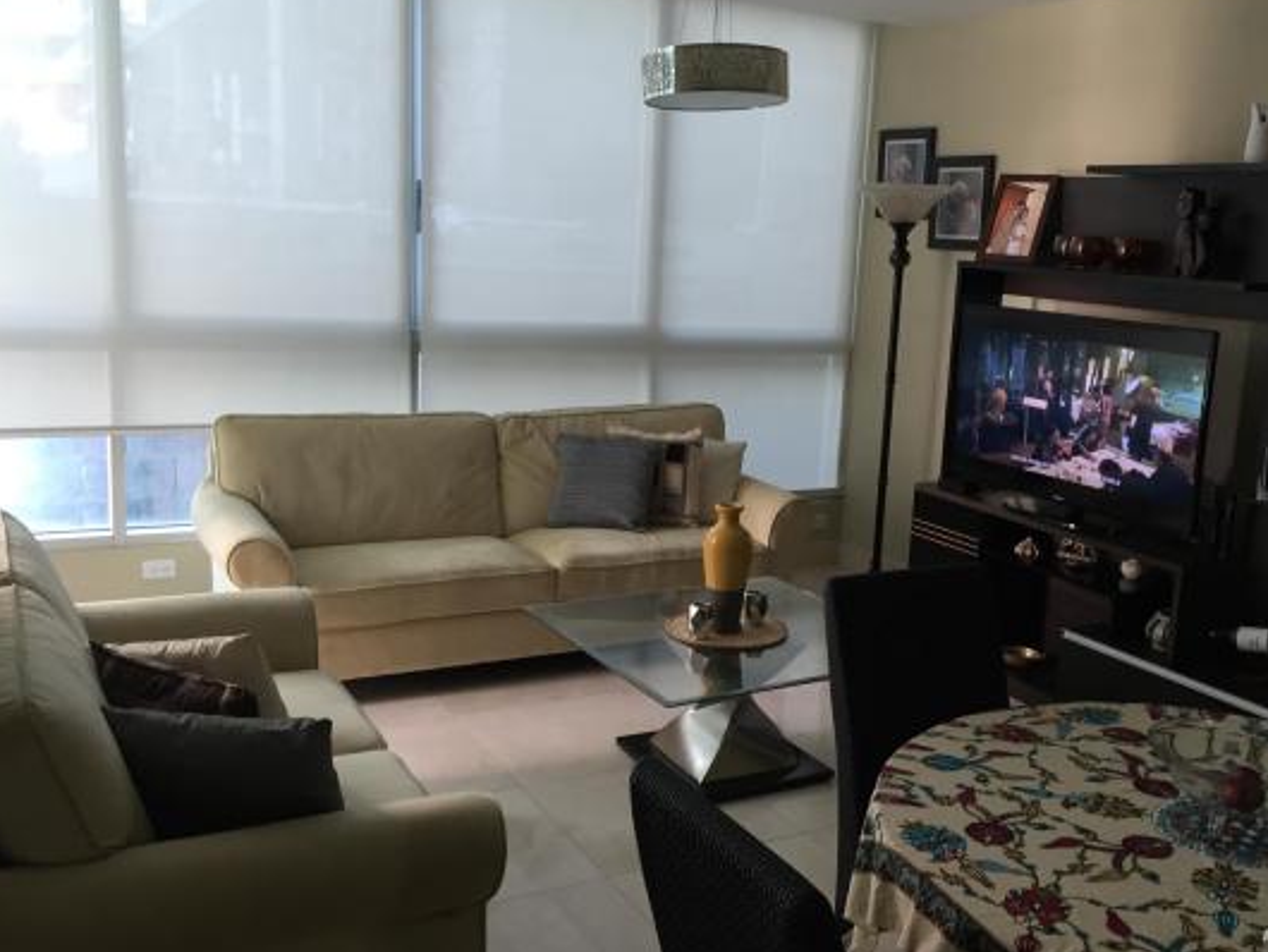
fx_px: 1283
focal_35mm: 35
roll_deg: -4.0
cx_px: 739
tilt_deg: -11.8
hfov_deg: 52.4
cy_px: 505
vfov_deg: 40.7
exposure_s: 1/30
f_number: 2.2
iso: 64
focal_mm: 4.15
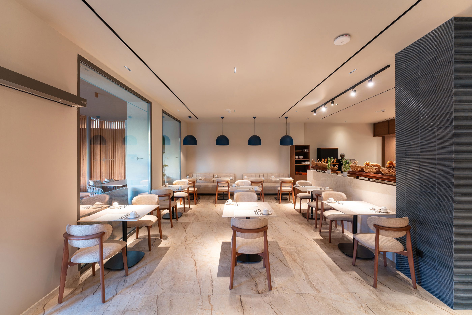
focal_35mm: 14
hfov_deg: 104.3
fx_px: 184
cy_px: 158
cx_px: 236
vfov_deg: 81.2
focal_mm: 14
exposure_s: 2
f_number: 8
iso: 100
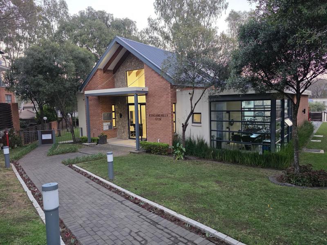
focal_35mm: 23
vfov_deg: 58.9
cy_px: 122
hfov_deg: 73.9
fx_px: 217
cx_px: 164
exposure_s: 1/120
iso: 640
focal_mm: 6.3
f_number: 1.7
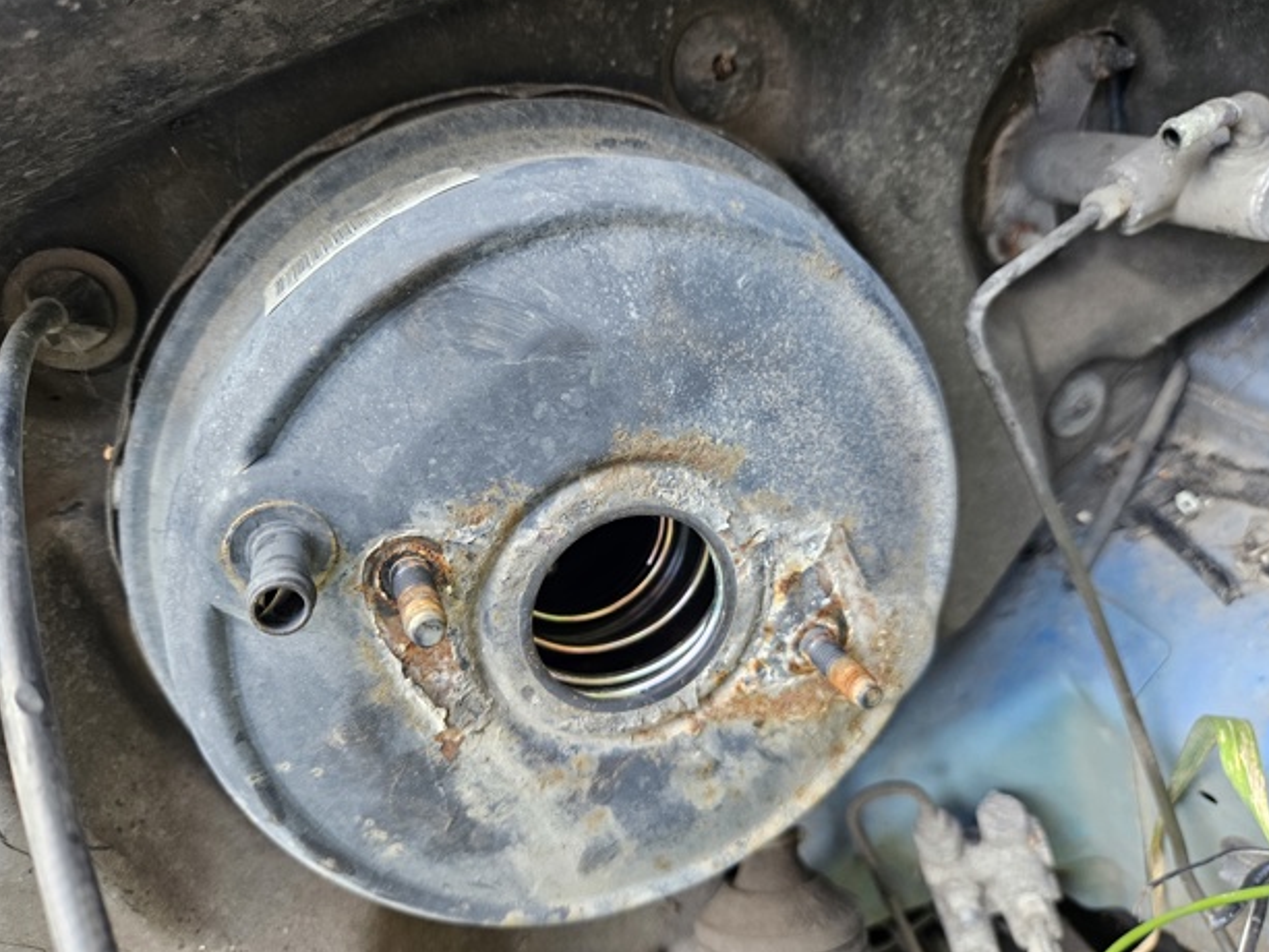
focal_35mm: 24
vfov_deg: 56.8
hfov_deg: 71.6
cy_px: 472
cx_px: 646
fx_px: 880
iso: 200
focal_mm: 5.4
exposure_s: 1/180
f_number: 1.8
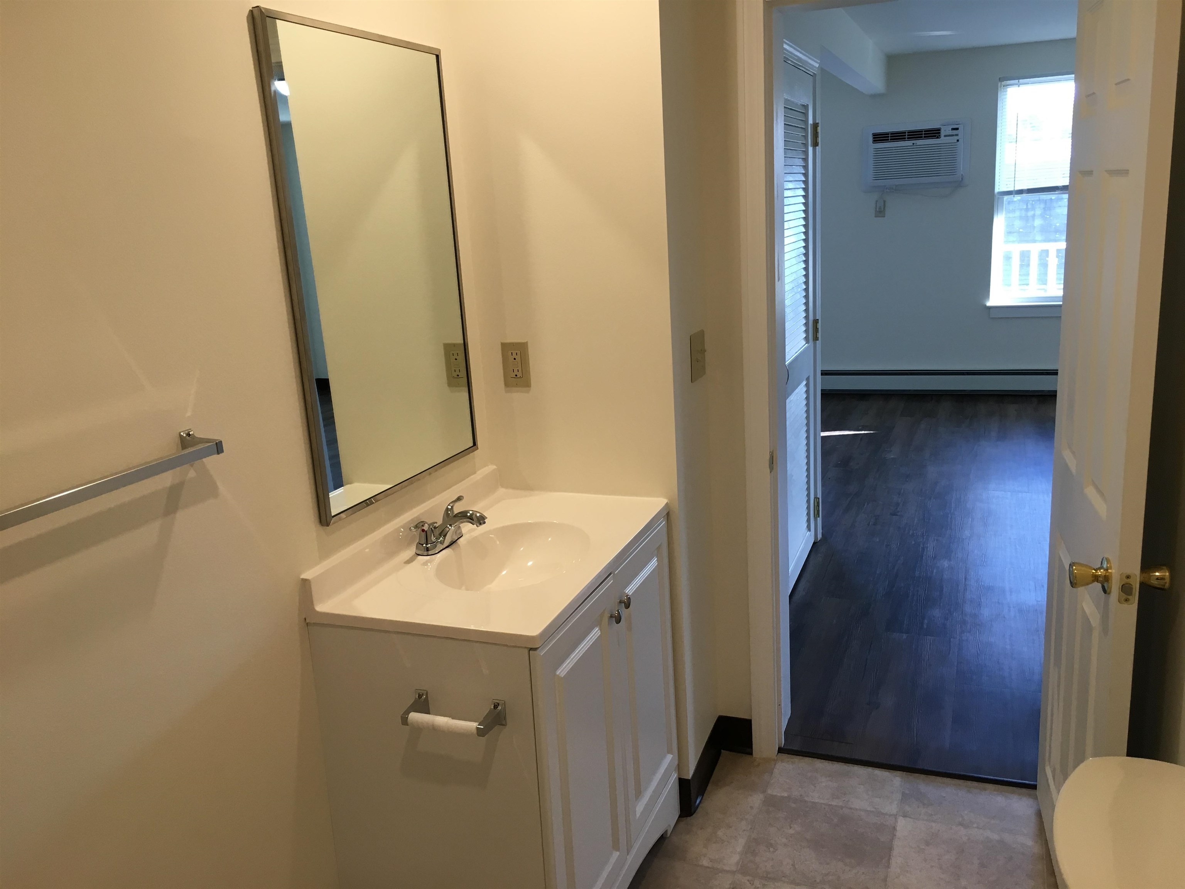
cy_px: 444
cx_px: 592
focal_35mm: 29
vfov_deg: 48.2
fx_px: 993
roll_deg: +3.3
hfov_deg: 61.7
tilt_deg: -14.3
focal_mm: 4.15
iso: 32
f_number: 2.2
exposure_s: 1/30
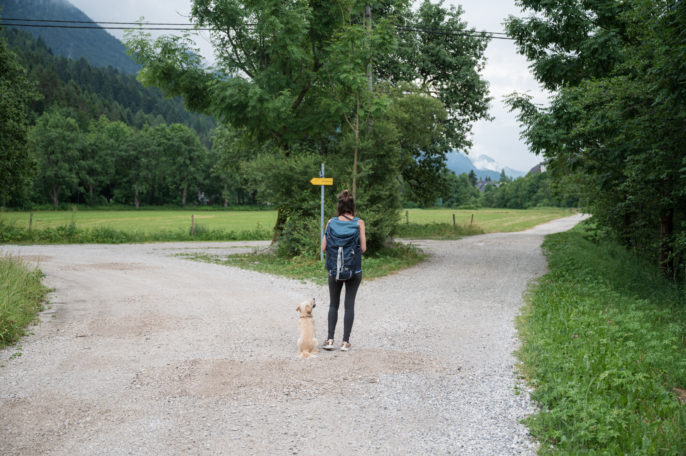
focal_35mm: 43
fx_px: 819
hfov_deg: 45.5
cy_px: 228
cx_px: 343
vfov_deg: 31.1
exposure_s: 1/1000
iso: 100
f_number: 3.2
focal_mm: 43
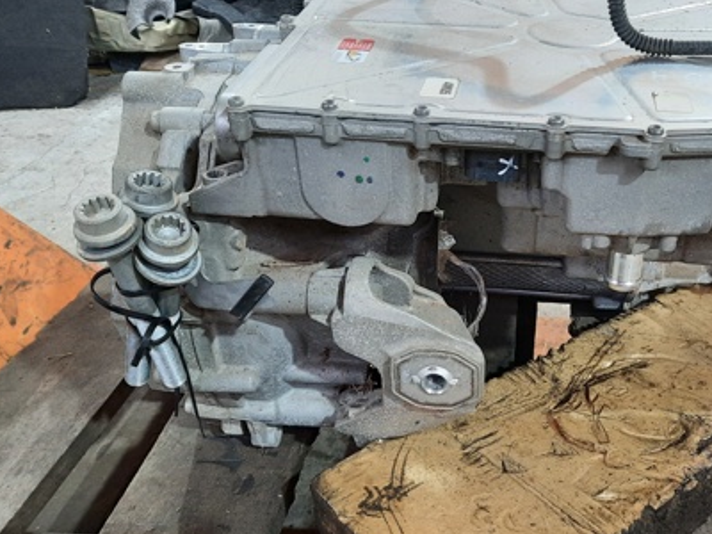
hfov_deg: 45.9
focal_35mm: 40
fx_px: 823
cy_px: 299
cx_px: 488
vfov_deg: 35.9
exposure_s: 1/50
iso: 320
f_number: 2
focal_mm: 4.6
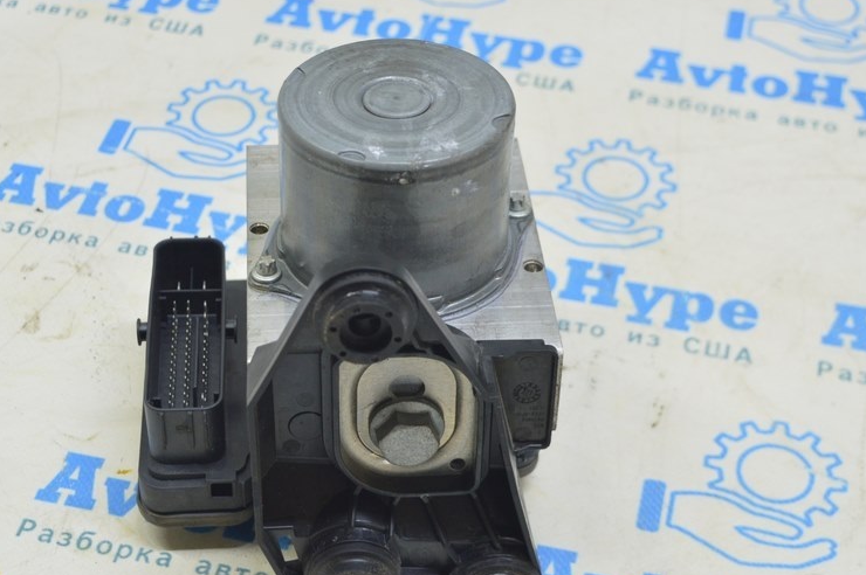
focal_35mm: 73
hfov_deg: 27.8
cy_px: 352
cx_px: 353
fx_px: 1747
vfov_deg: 18.7
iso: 400
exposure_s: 1/20
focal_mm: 35
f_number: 5.6
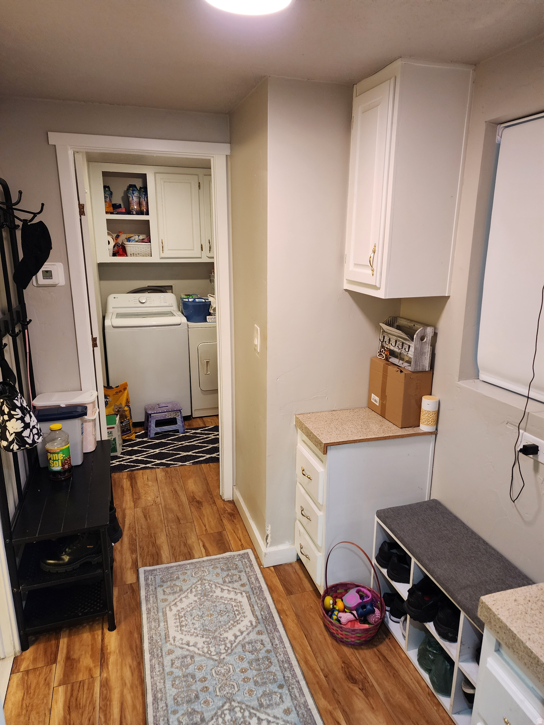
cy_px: 362
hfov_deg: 58.9
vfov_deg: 73.9
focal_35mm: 23
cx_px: 272
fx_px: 482
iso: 400
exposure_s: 1/120
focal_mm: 6.4
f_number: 1.8
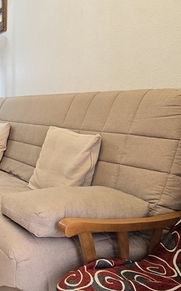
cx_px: -66
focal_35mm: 34
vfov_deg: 56.5
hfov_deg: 28.8
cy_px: 124
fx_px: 269
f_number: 2.2
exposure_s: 1/50
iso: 320
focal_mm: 2.2
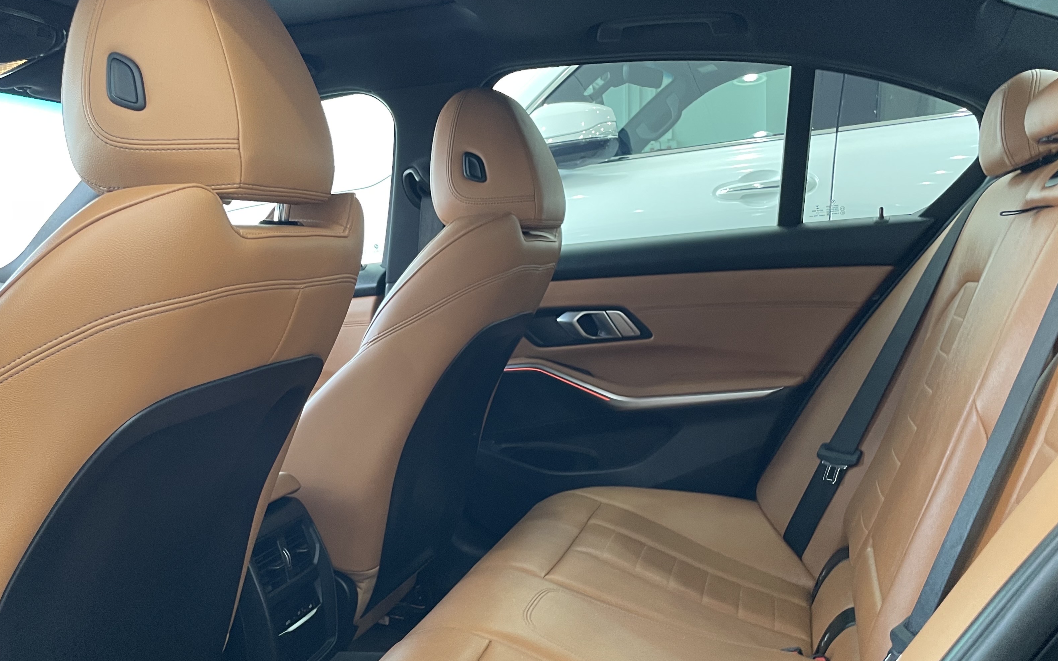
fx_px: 1009
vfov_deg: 36.2
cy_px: 392
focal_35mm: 35
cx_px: 449
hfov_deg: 55.1
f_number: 1.6
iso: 125
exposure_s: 1/60
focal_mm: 4.2
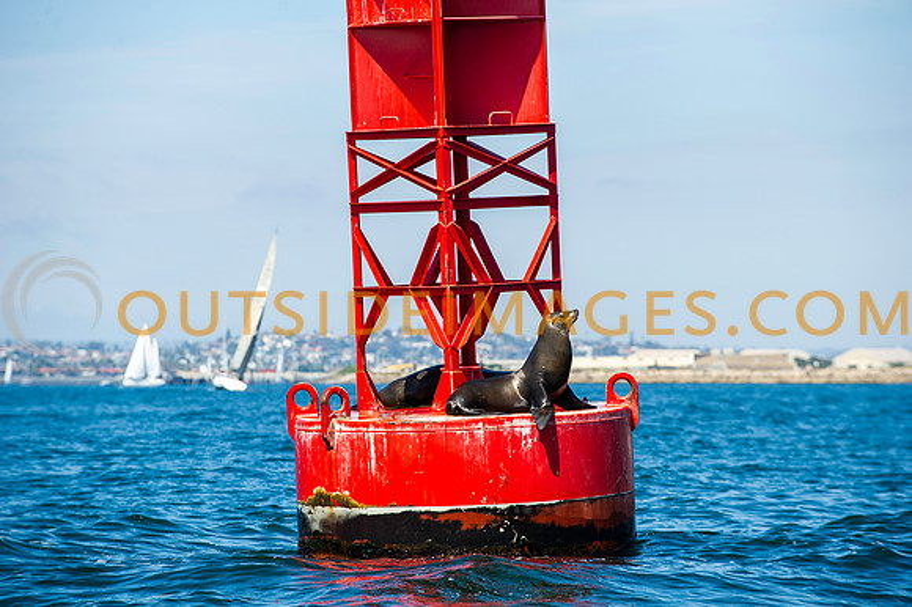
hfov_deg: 10.3
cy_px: 304
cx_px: 456
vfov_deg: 6.9
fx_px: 5064
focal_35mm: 200
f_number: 5.6
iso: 200
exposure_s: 1/800
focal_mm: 200
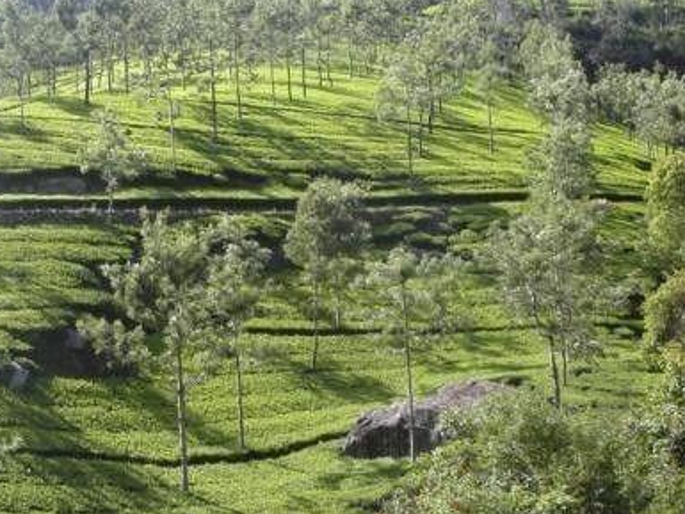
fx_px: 1267
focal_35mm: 64
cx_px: 317
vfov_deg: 22.9
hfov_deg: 30.2
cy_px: 261
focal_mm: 11.3
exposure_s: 1/125
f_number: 8
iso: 100
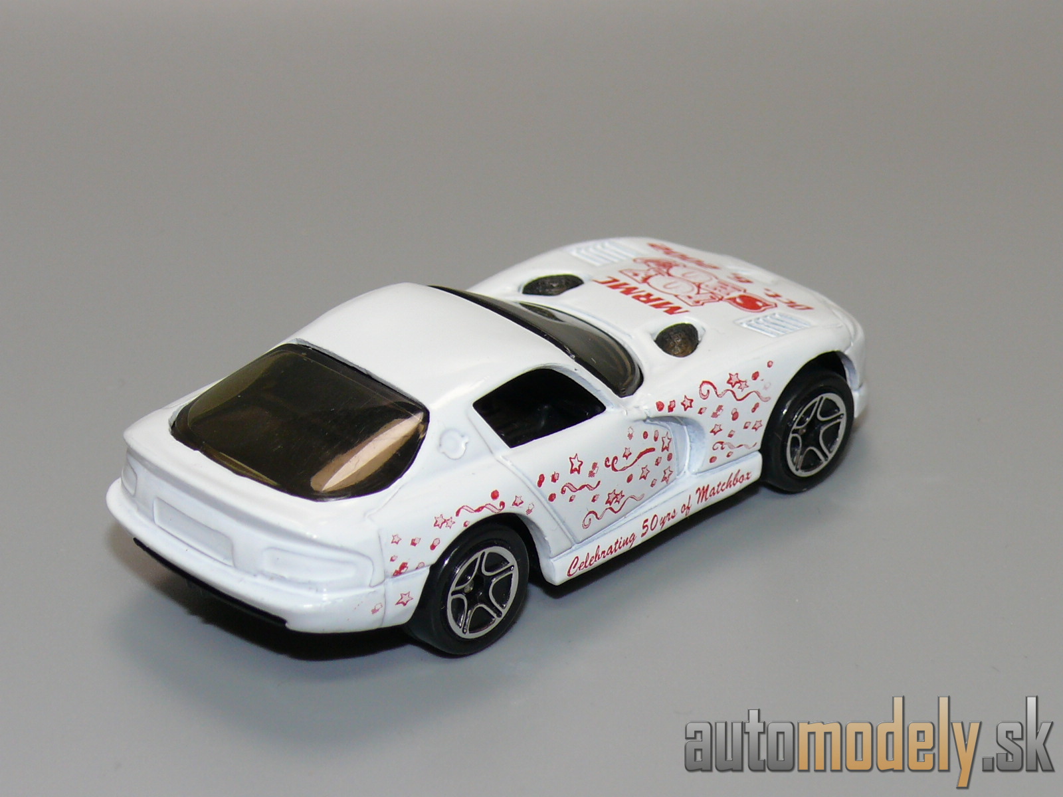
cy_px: 398
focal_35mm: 102
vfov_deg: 14.5
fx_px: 3132
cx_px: 532
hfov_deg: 19.3
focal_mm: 13.3
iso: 100
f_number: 4
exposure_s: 1/30
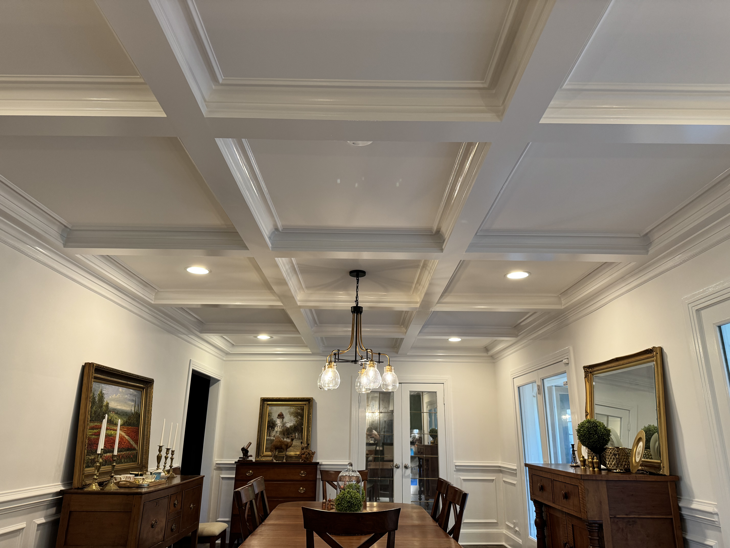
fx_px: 506
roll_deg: -0.4
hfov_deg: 71.6
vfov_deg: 56.8
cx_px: 365
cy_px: 274
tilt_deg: +16.9
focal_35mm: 24
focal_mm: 6.76
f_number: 1.78
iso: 160
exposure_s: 1/120
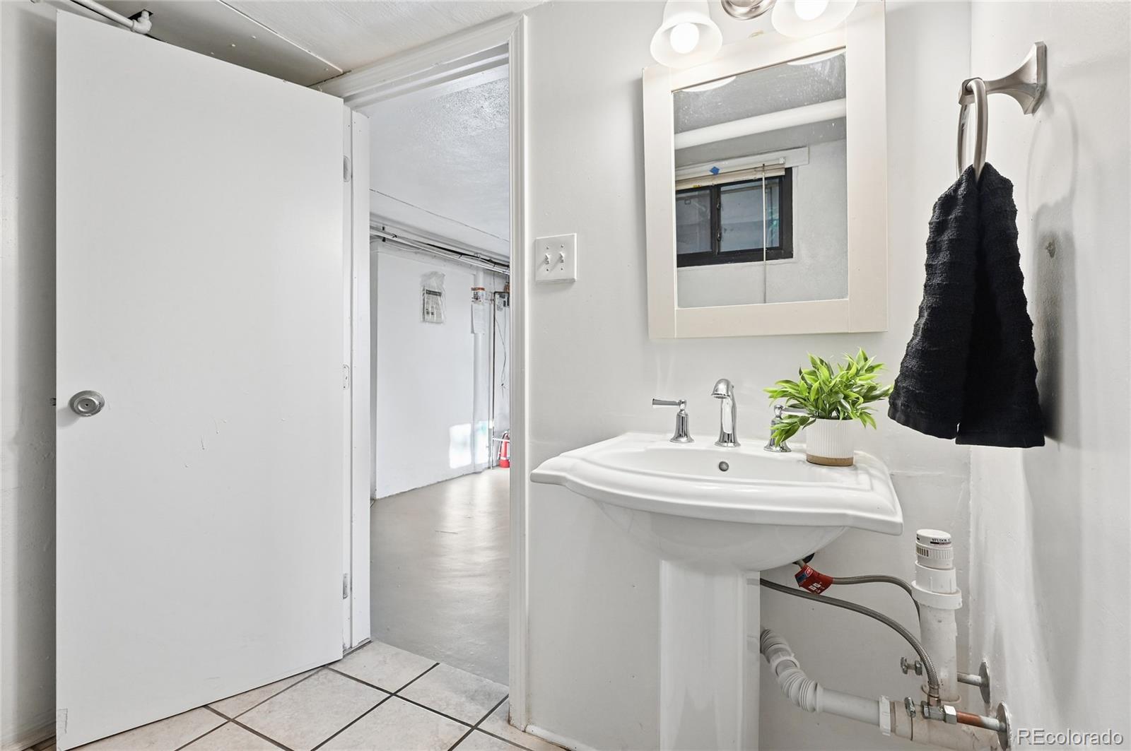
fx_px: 518
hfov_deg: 95.0
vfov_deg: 71.9
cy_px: 376
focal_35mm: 16
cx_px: 566
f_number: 10
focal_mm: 16.5
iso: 400
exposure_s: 1/25
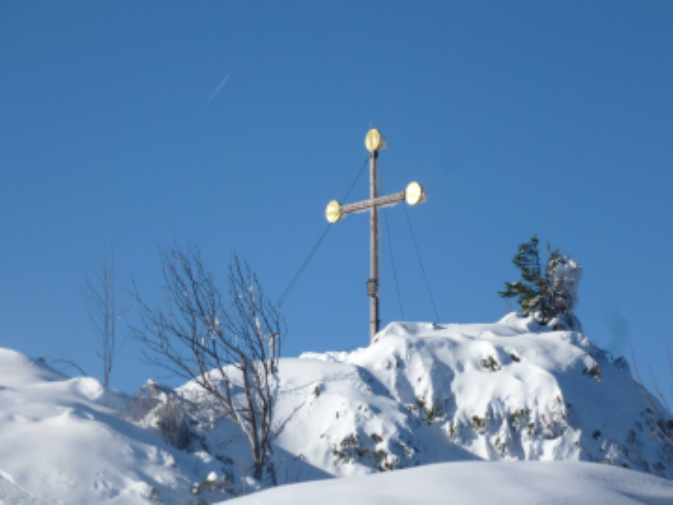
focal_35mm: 168
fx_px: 3266
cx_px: 336
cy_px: 252
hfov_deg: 11.8
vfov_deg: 8.8
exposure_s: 1/640
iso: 100
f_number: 5.4
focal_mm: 30.1
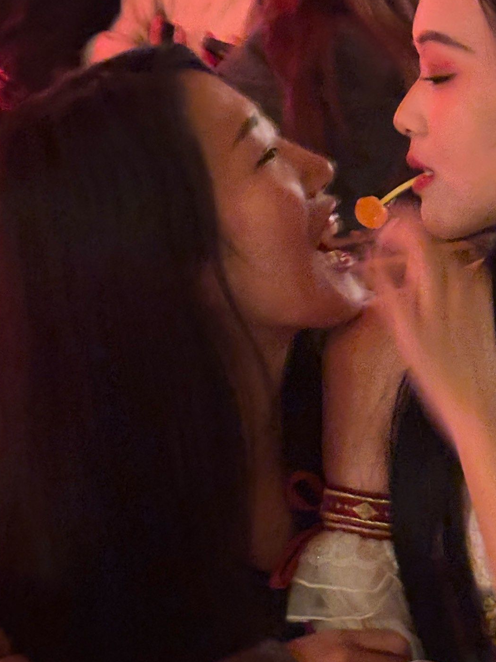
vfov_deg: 19.4
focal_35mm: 101
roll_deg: -1.8
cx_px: 430
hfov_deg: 14.5
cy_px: 435
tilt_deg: -24.1
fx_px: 1930
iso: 1000
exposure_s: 1/17
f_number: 1.6
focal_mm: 5.96
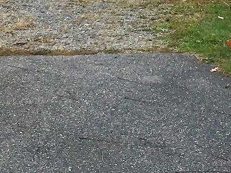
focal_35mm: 156
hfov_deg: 12.6
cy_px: -70
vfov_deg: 9.3
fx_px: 1041
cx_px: 186
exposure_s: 1/547
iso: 25
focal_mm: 3.3
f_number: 2.4
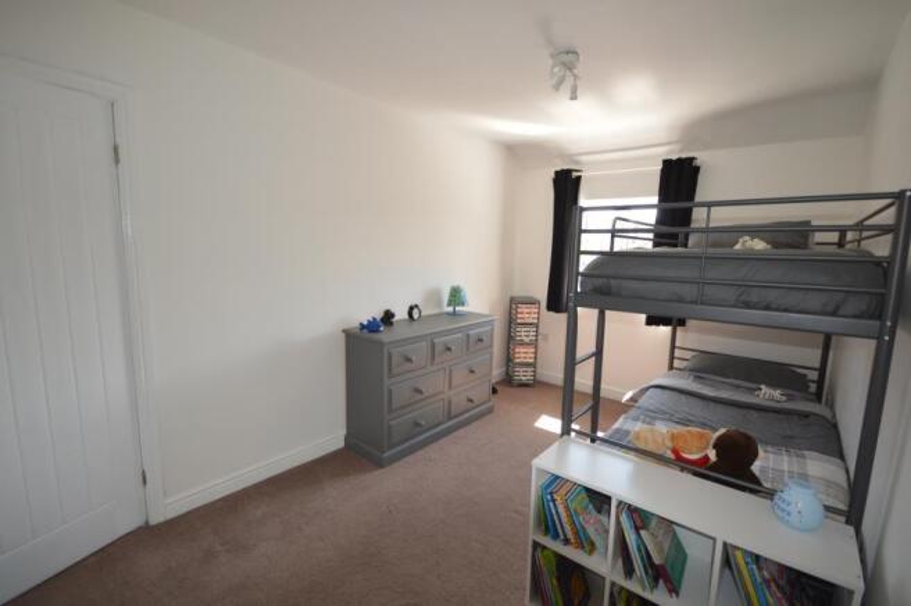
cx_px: 456
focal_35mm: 15
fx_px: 379
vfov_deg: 77.2
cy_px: 303
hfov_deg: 100.4
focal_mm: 10
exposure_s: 1/125
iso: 400
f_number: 4
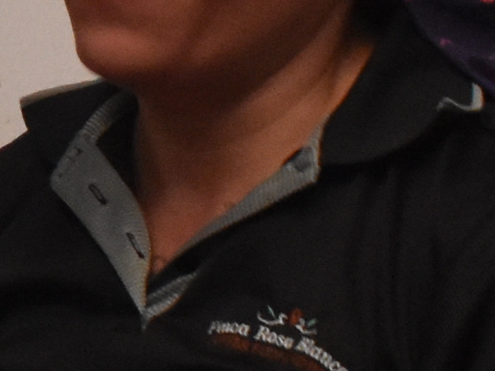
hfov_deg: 6.5
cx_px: -944
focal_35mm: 281
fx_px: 4019
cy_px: 83
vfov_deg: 5.3
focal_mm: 23
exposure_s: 1/15
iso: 2200
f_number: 6.3
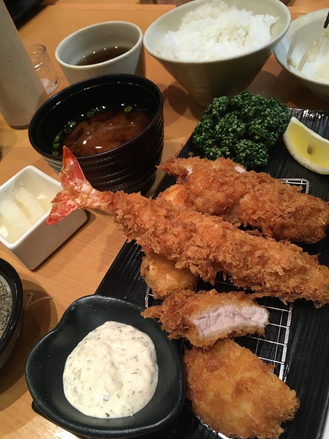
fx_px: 367
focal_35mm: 29
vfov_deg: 61.7
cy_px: 220
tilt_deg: -49.8
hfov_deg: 48.2
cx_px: 164
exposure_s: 1/30
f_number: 2.2
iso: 64
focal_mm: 4.15
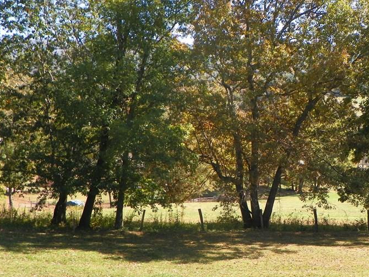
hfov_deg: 36.0
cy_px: 177
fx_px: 554
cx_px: 278
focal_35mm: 52
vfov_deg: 27.9
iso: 64
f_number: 4
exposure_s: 1/200
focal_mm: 6.1
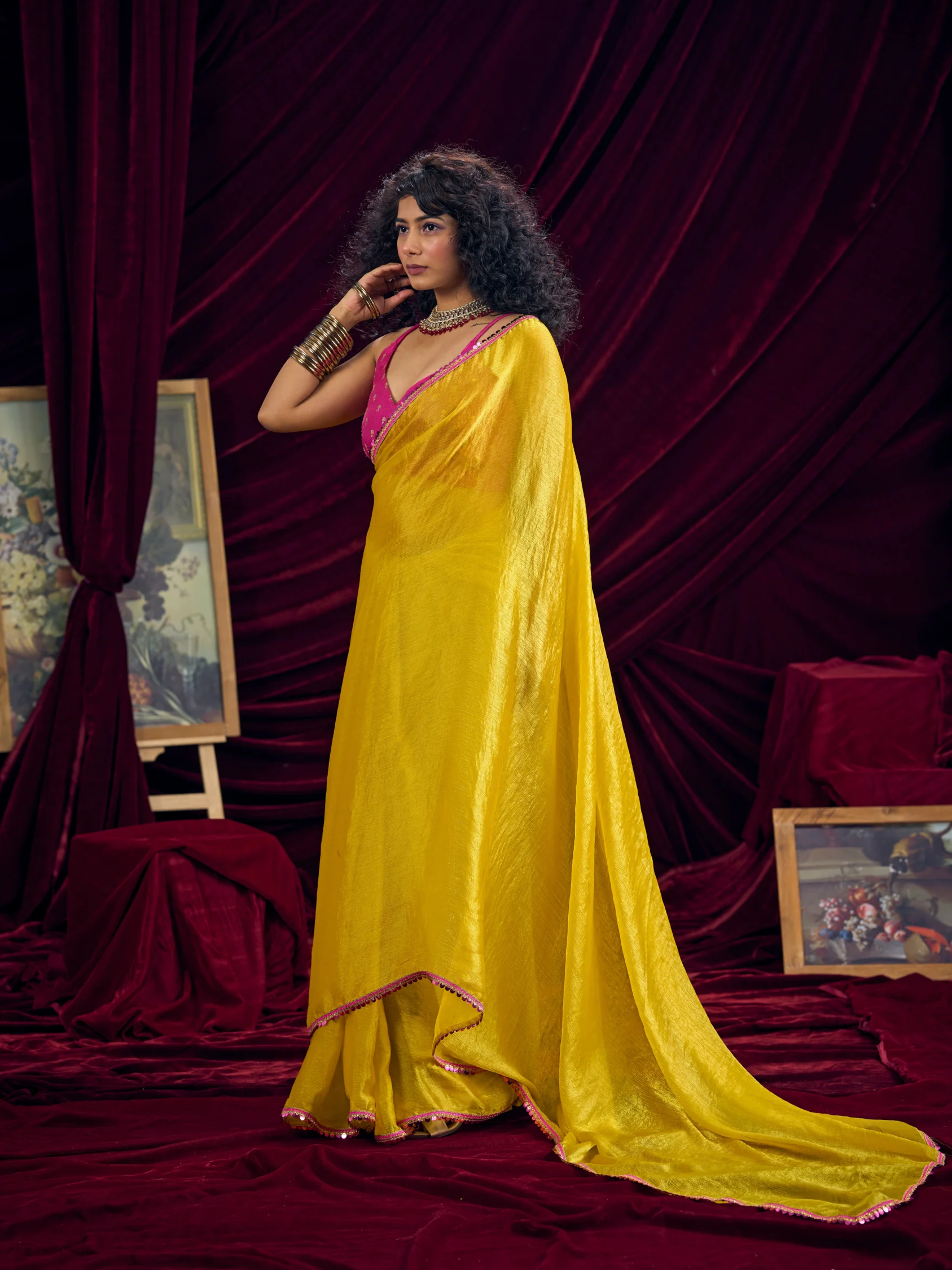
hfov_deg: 15.9
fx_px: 3411
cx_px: 471
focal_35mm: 93
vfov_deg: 21.1
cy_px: 576
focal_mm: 85
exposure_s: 1/200
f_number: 4
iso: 200
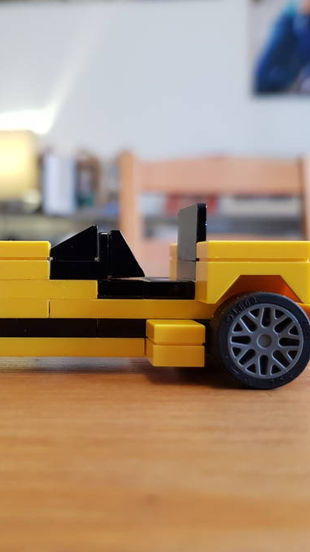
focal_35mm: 38
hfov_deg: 30.5
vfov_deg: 52.8
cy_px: 276
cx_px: 65
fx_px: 556
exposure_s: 1/33
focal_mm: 4.3
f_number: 1.7
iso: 160
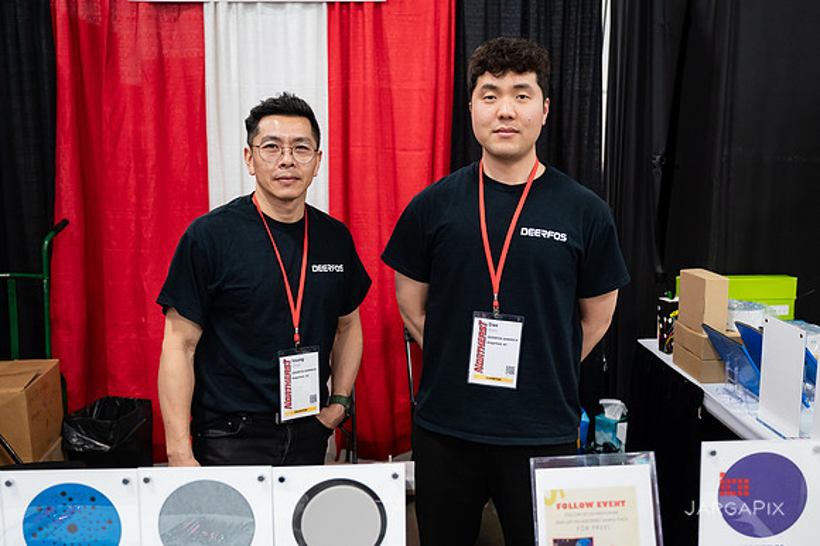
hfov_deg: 56.2
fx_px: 769
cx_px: 411
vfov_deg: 39.1
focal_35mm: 34
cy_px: 259
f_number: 3.2
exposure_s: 1/200
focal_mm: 31.5
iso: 3200
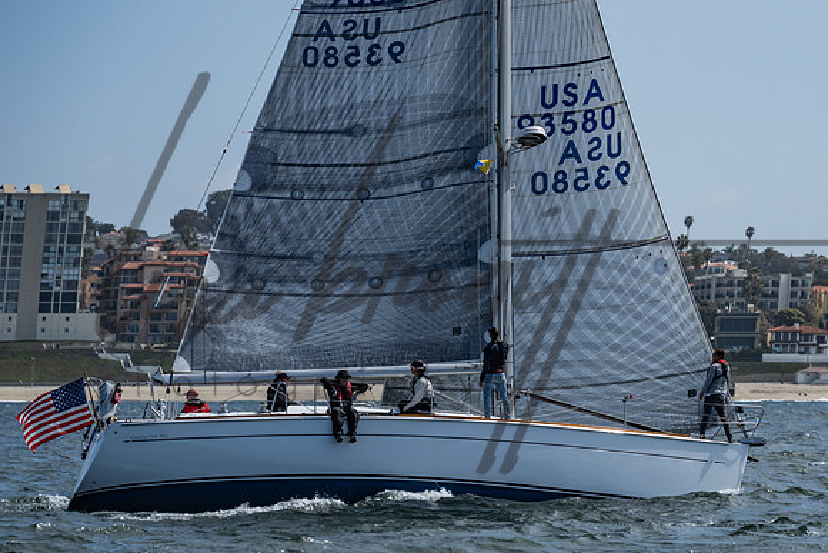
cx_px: 569
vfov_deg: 5.8
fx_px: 5499
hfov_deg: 8.6
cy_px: 307
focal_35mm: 239
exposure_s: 1/2000
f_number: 6.3
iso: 200
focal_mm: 150
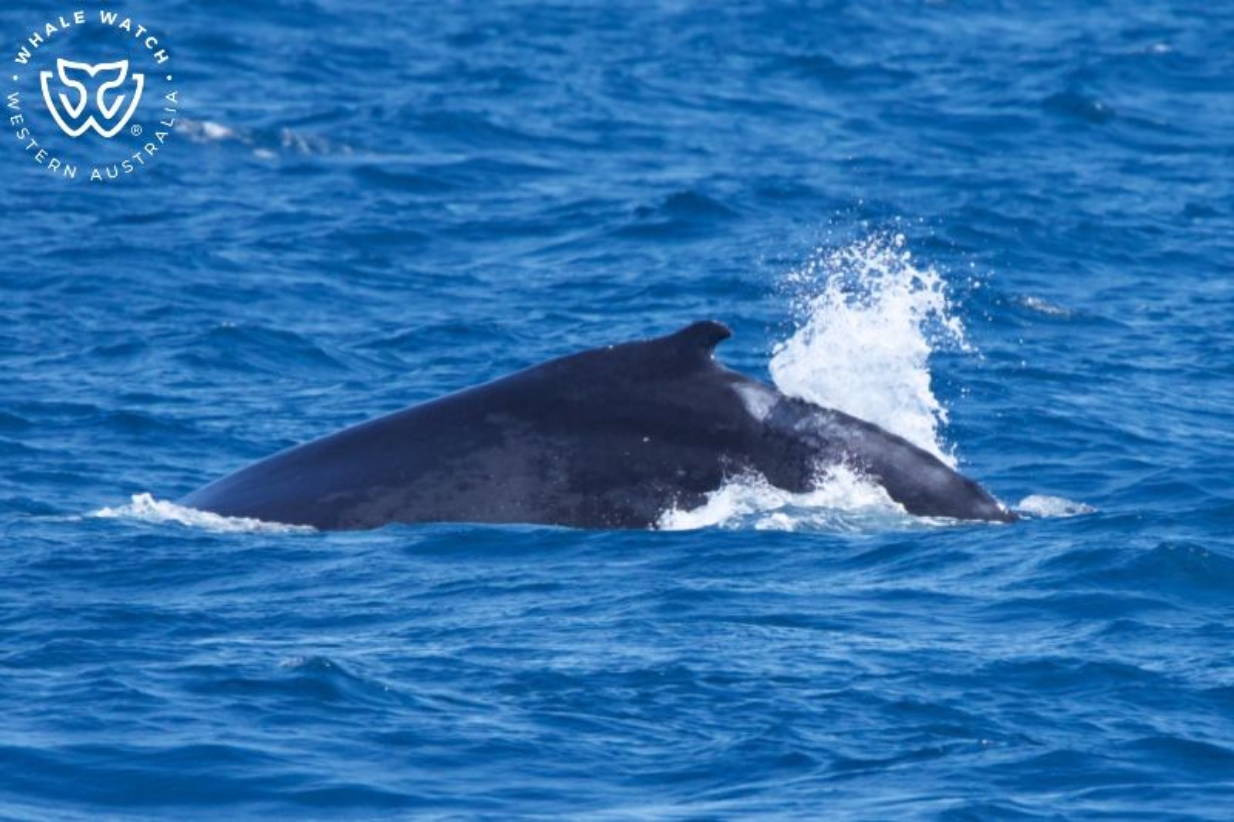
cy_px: 411
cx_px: 617
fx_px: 20561
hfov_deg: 3.4
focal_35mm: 600
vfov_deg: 2.3
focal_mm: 600
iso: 1600
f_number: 8
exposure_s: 1/3200
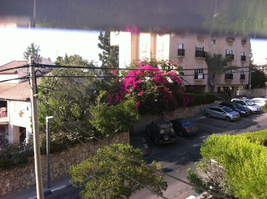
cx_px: 134
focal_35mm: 35
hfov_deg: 52.7
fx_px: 269
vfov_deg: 40.6
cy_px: 100
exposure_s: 1/479
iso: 80
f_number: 2.8
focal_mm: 3.85
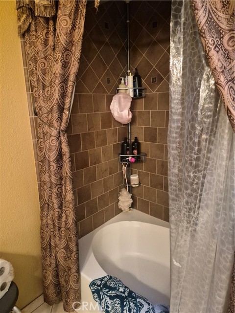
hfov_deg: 58.9
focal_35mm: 23
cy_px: 156
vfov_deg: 73.9
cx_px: 118
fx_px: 208
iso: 2000
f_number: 1.8
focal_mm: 5.4
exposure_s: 1/120
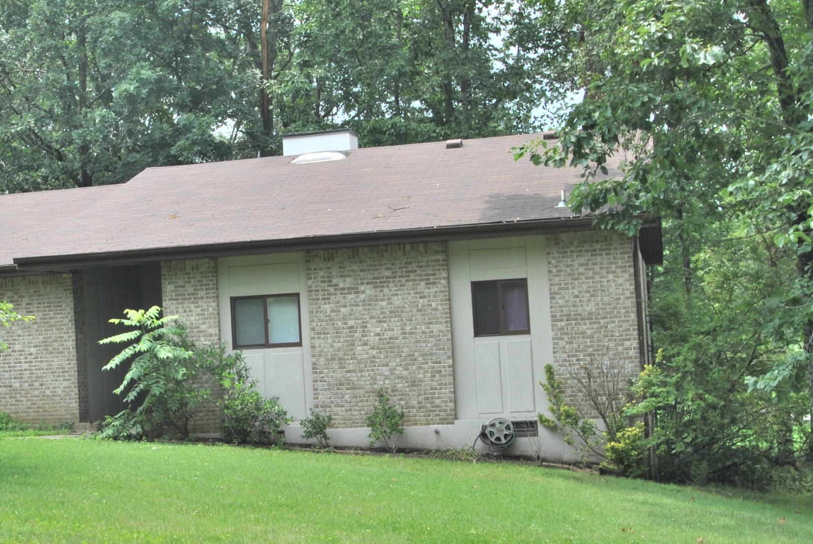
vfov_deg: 22.0
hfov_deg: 31.7
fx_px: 1402
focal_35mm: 62
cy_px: 284
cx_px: 192
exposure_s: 1/160
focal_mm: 22
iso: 100
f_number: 6.3
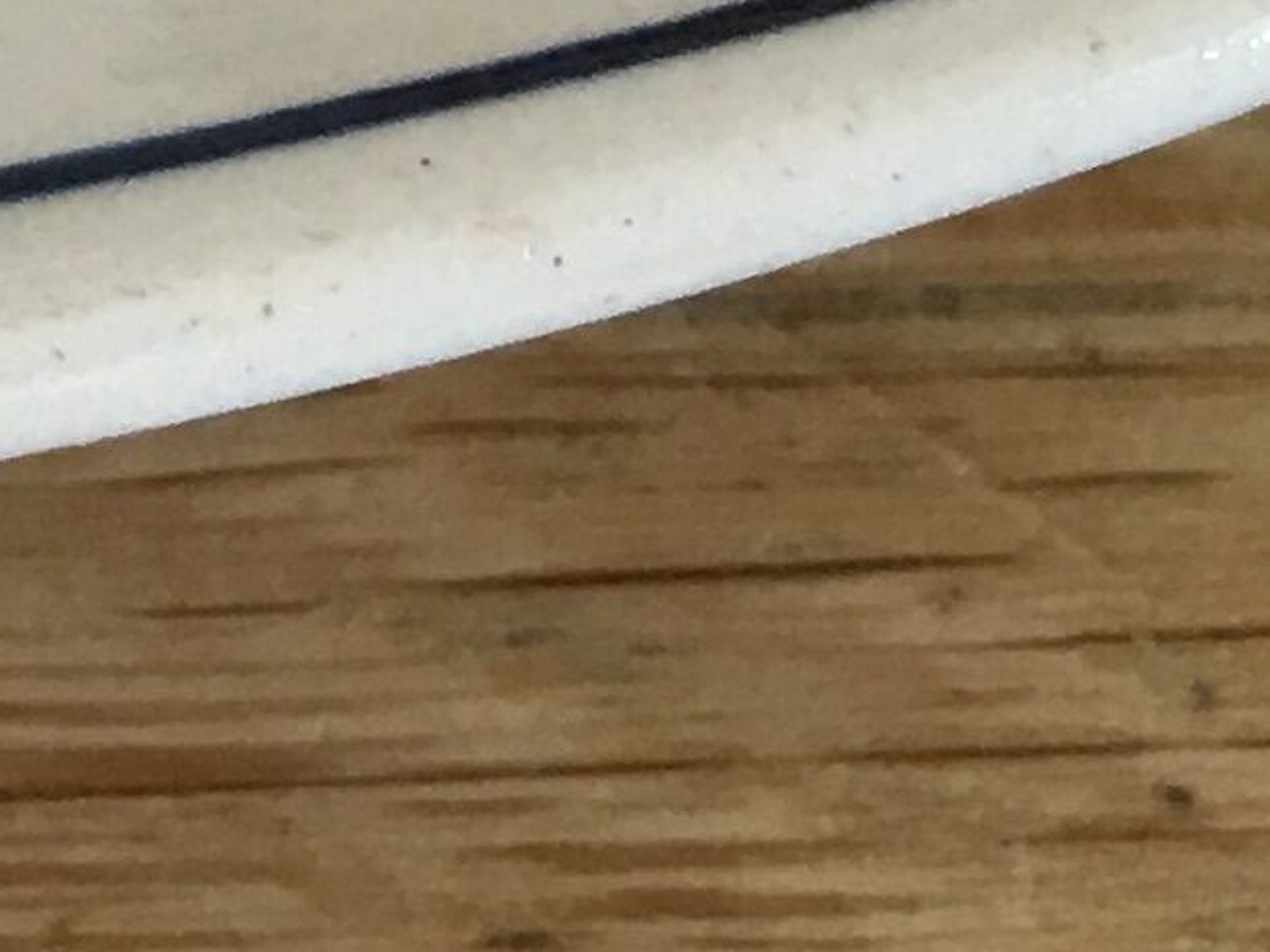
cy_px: -1706
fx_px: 6895
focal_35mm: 188
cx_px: -1923
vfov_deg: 7.2
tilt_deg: -41.0
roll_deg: -3.1
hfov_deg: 9.3
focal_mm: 4.15
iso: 40
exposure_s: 1/33
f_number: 2.2
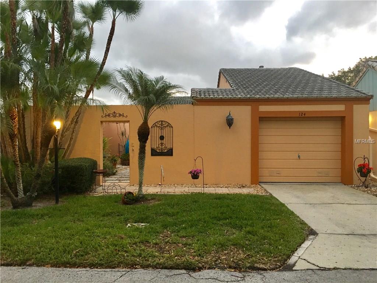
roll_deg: -0.3
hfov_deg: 61.7
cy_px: 142
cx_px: 188
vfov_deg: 48.2
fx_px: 316
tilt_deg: +0.7
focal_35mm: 29
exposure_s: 1/15
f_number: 2.2
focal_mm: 4.15
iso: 50
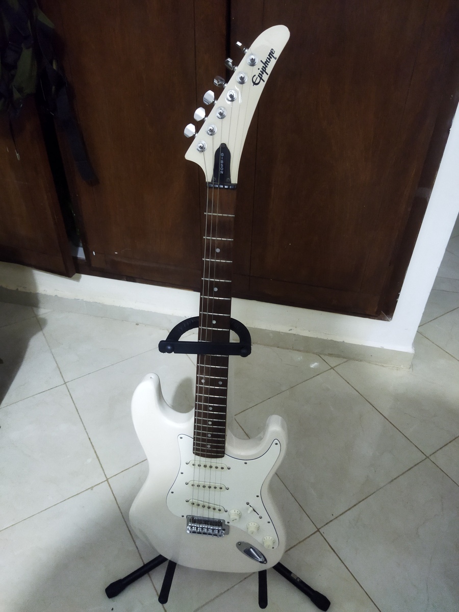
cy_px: 306
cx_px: 230
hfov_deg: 51.4
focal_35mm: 27
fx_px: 477
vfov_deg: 65.3
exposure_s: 1/20
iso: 1150
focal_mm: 4.71
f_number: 1.79
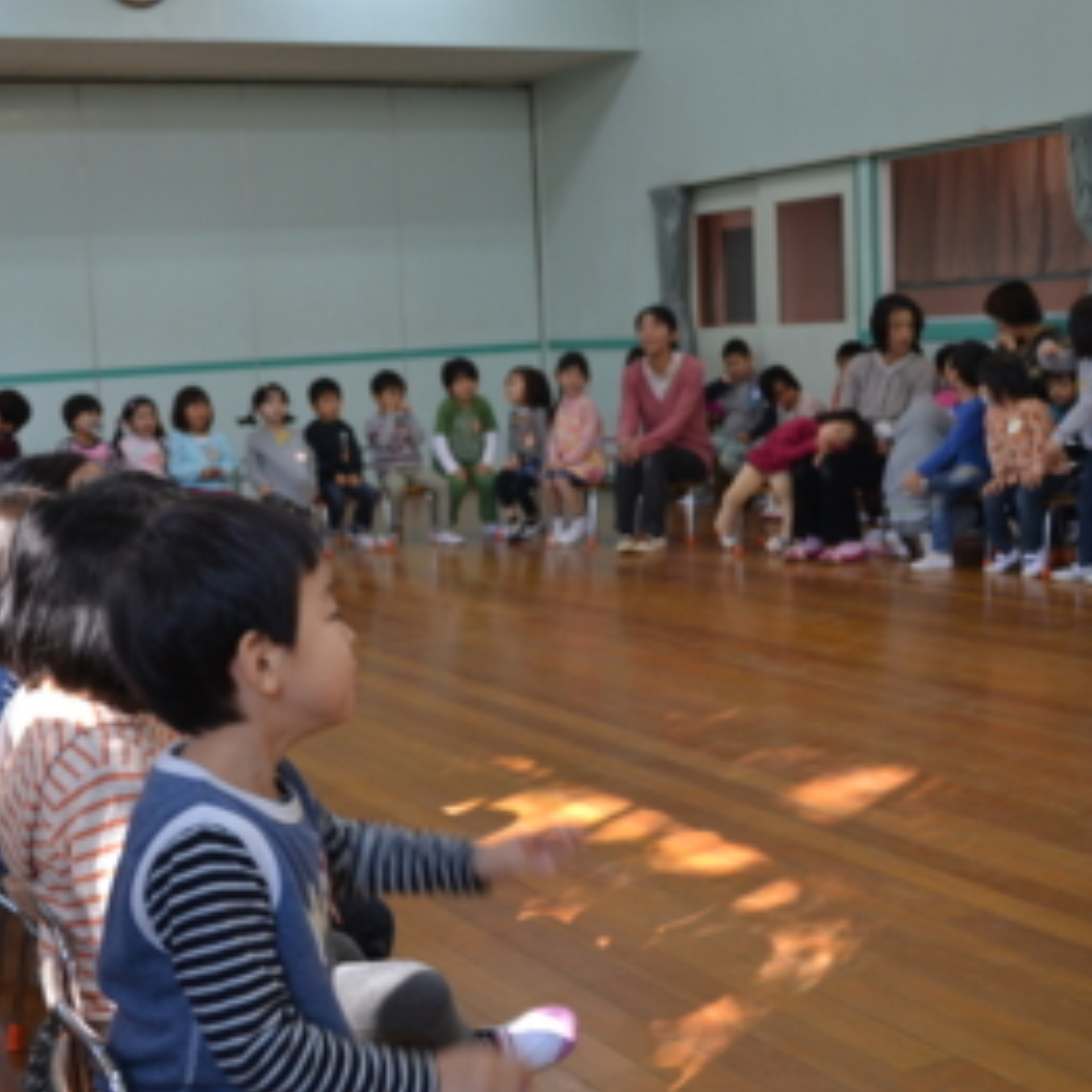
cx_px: 353
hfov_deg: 35.7
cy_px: 556
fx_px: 1677
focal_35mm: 47
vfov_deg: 36.1
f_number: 4
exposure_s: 1/60
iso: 400
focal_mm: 24
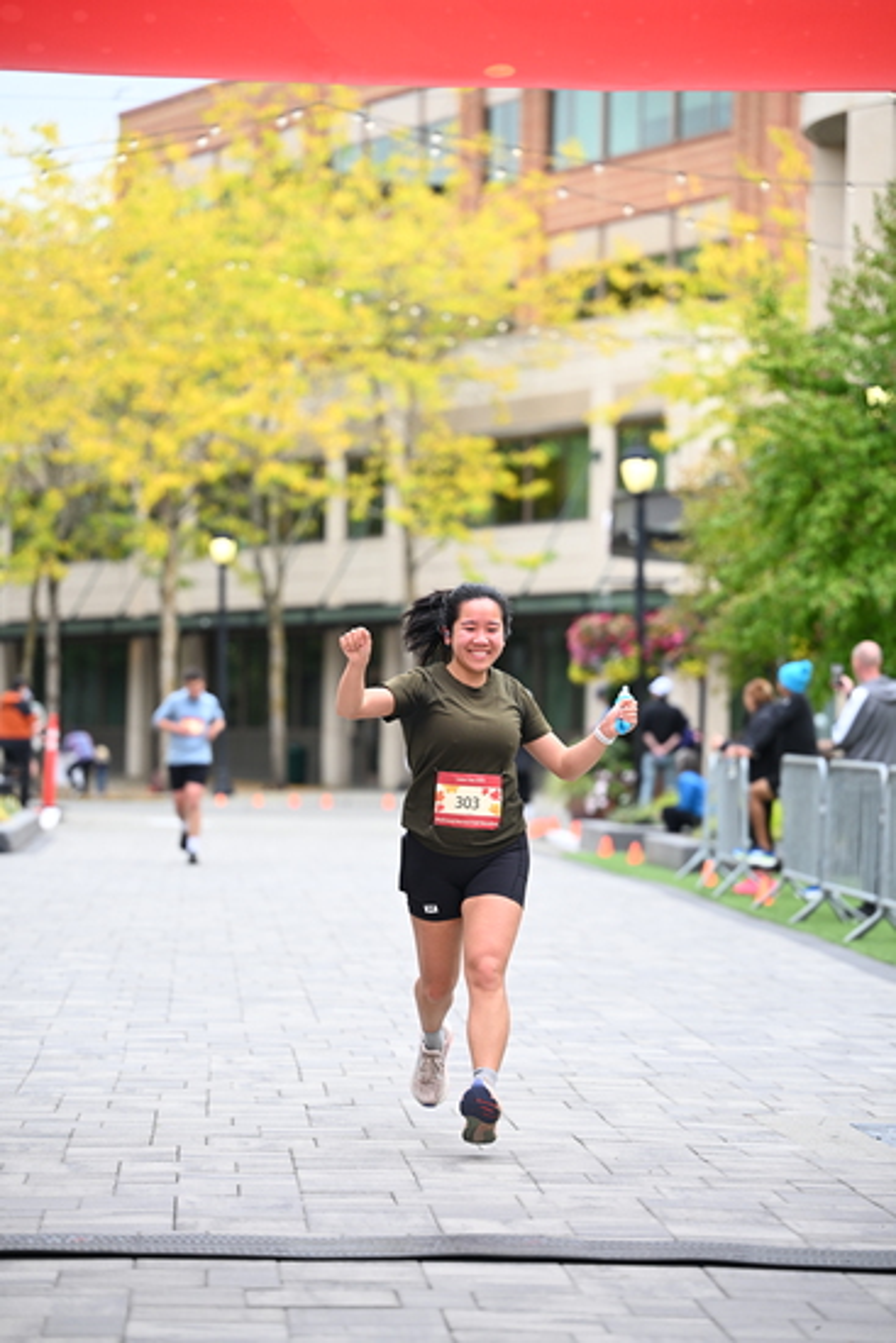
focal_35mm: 120
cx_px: 448
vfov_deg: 17.1
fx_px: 4477
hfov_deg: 11.4
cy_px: 672
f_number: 2.8
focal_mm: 120
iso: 640
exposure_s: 1/1600
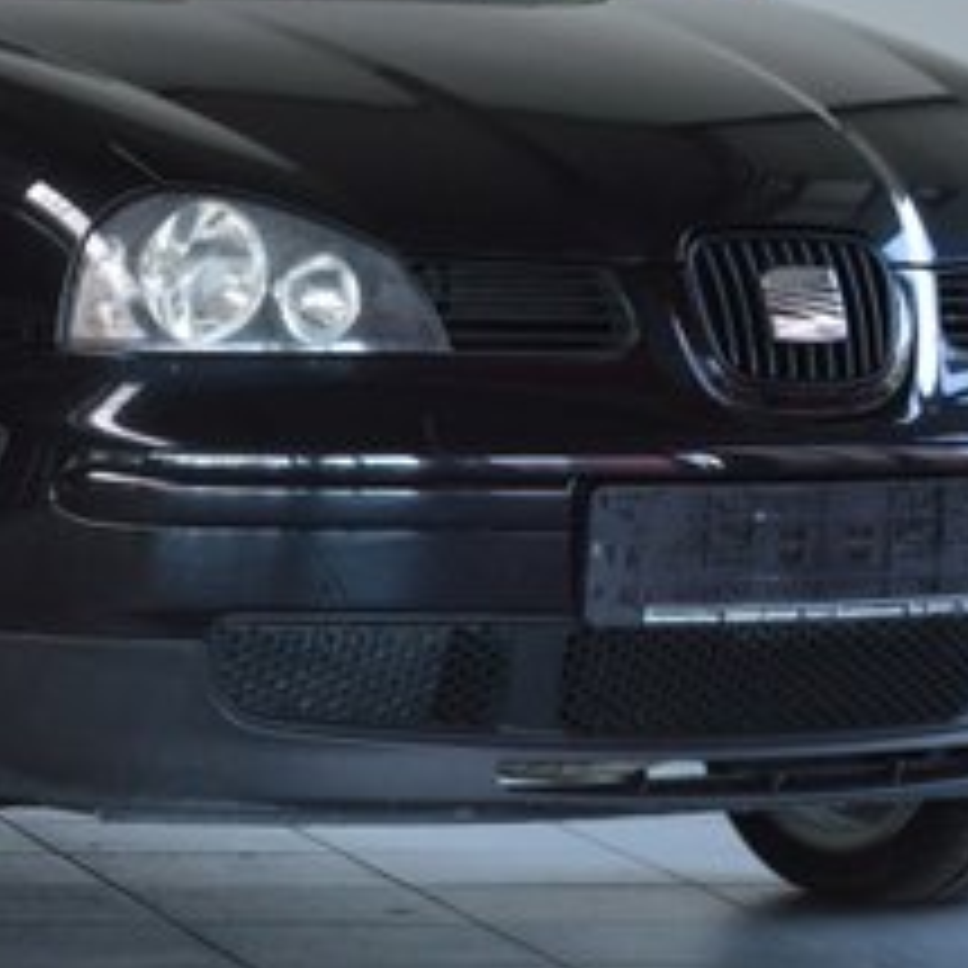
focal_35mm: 220
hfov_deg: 7.9
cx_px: -14
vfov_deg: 8.0
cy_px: 387
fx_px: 6960
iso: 1000
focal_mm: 58
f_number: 5
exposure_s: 1/60
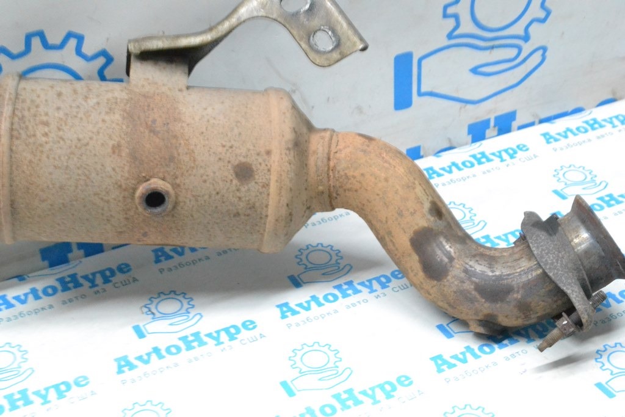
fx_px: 1354
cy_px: 208
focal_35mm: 78
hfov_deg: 26.0
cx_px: 312
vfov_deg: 17.5
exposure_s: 1/160
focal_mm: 52
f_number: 9
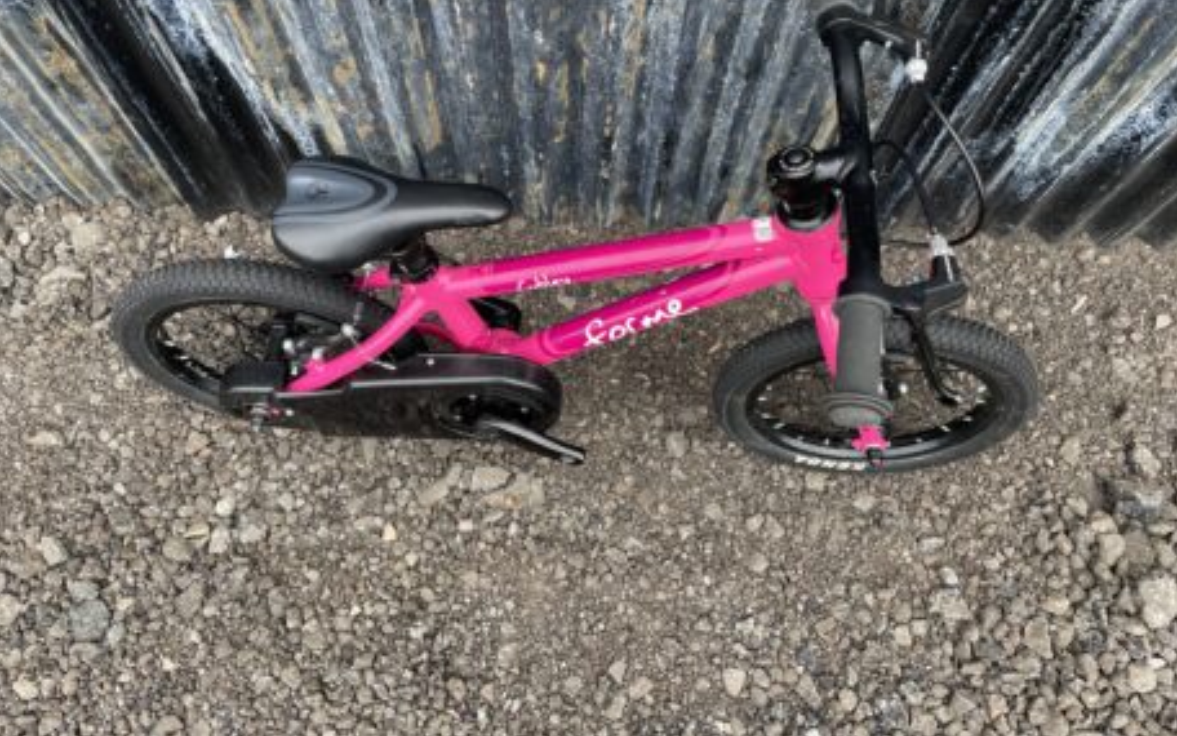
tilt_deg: -63.9
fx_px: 930
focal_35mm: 29
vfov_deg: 42.8
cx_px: 604
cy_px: 276
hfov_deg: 64.6
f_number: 1.6
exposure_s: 1/222
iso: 32
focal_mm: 4.2
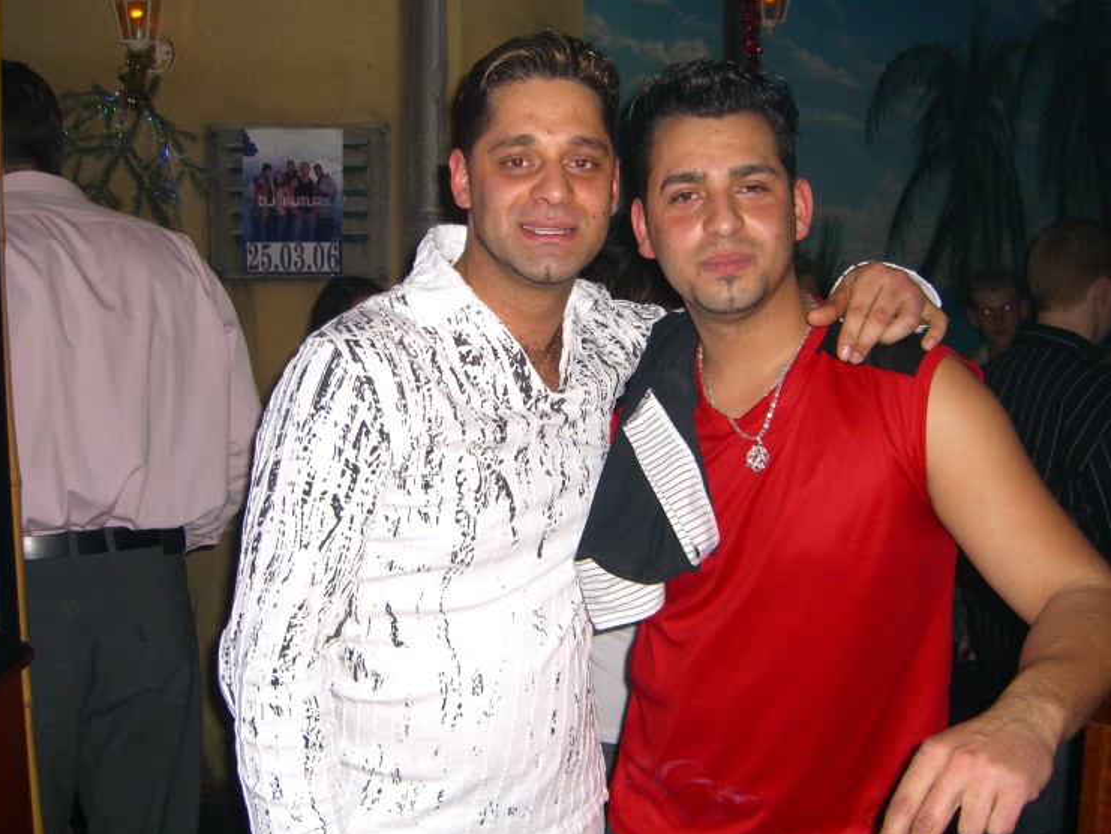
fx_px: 1316
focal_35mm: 41
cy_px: 390
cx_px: 559
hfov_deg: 45.8
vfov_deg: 35.1
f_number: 2.8
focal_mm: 7.9
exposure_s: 1/60
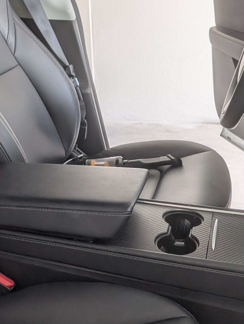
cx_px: 130
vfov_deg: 33.1
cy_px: 184
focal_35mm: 58
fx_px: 544
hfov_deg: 25.3
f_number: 1.68
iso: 287
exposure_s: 1/798
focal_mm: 6.9
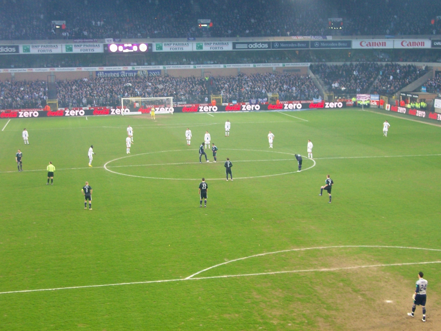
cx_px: 220
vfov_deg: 22.3
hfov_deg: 29.4
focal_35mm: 66
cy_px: 166
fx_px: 841
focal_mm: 11
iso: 160
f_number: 4.1
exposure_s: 1/33.8
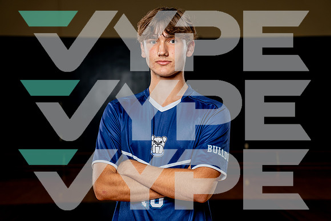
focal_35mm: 71
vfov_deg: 19.2
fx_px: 651
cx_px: 166
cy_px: 110
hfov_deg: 28.5
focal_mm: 70
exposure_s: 1/250
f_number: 4
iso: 100
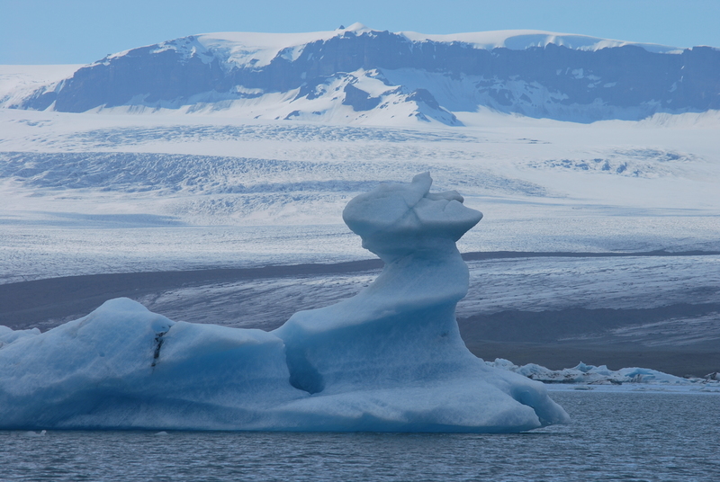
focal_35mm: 300
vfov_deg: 4.6
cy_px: 241
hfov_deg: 6.9
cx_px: 360
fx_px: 6009
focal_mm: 200
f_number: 10
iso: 100
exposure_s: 1/320
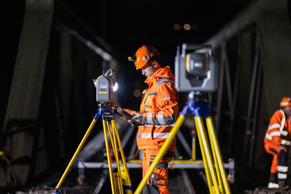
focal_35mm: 85
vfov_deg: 16.1
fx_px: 687
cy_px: 97
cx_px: 146
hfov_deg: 23.9
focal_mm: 85
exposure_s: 1/250
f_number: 1.2
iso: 1250
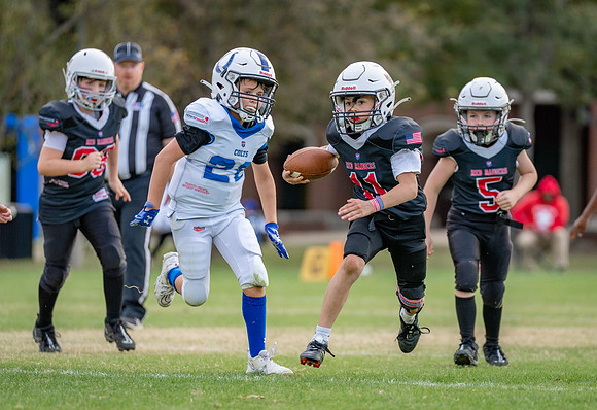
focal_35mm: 297
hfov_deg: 6.9
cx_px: 378
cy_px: 251
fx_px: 4975
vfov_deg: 4.7
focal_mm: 200
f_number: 2.8
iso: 500
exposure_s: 1/1000
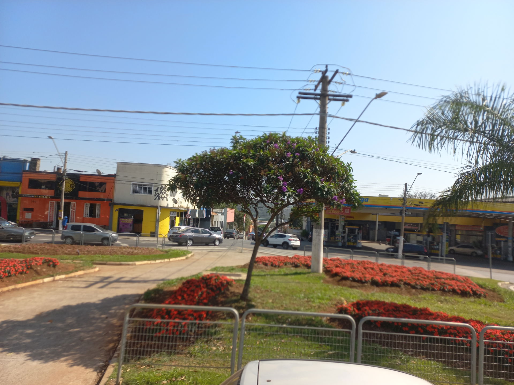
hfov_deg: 69.4
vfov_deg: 54.9
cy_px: 192
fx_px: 371
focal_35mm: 25
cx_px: 257
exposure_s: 1/348
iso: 25
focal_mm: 4.6
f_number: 1.8
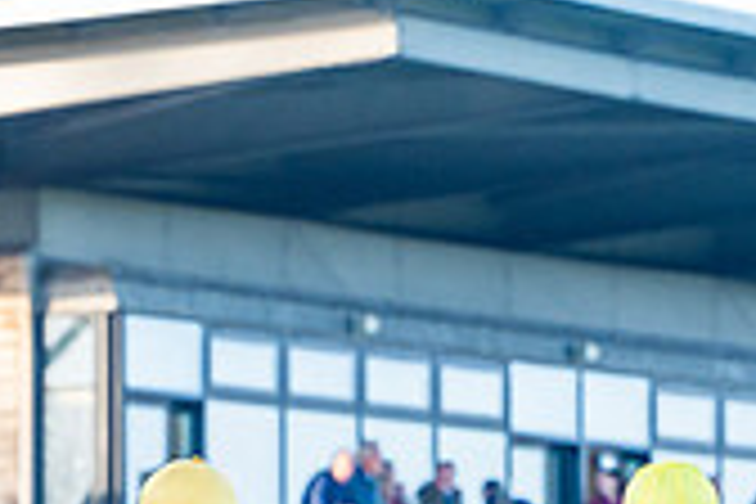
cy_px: 873
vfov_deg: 2.3
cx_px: 185
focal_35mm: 595
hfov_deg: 3.5
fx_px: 12494
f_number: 3.5
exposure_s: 1/800
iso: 320
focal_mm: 135
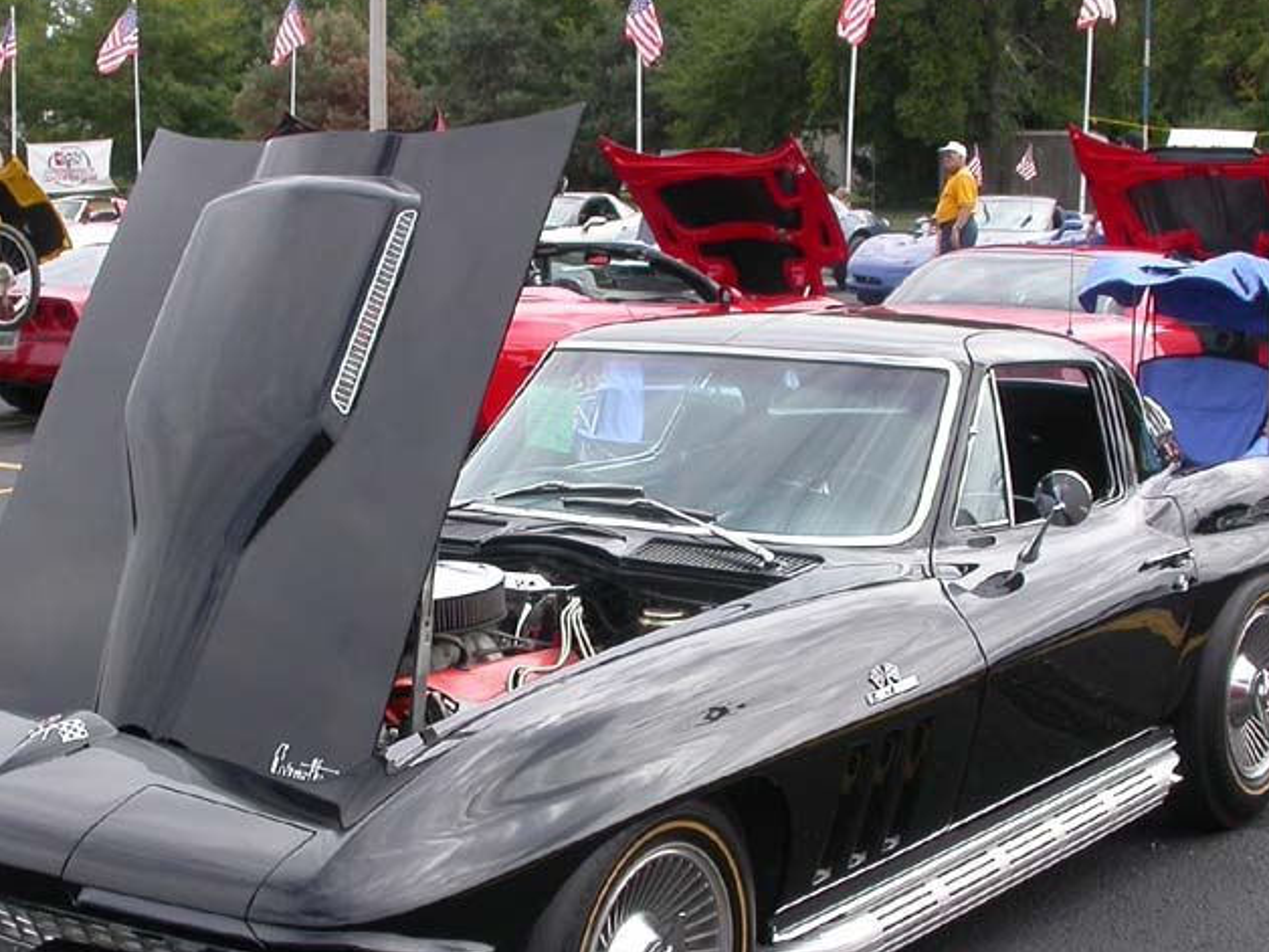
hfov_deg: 31.1
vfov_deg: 23.6
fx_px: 2273
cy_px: 600
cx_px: 515
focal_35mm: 62
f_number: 6
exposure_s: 1/216
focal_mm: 7.85
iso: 100
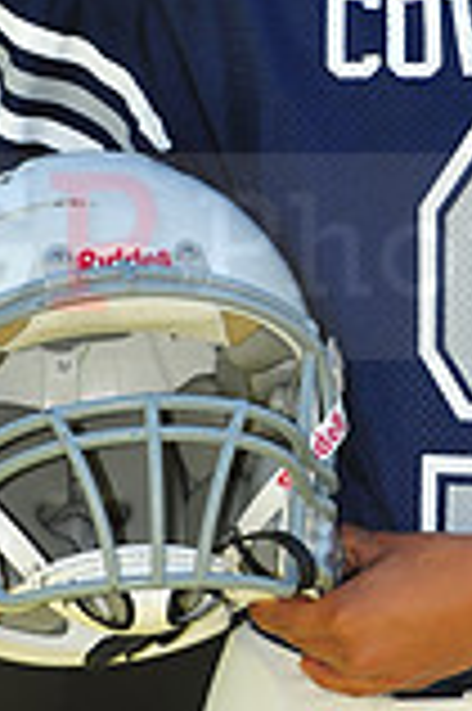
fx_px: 12988
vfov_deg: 3.1
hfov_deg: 2.1
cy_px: 216
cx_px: 526
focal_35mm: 659
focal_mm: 180
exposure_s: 1/320
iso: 200
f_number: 4.5
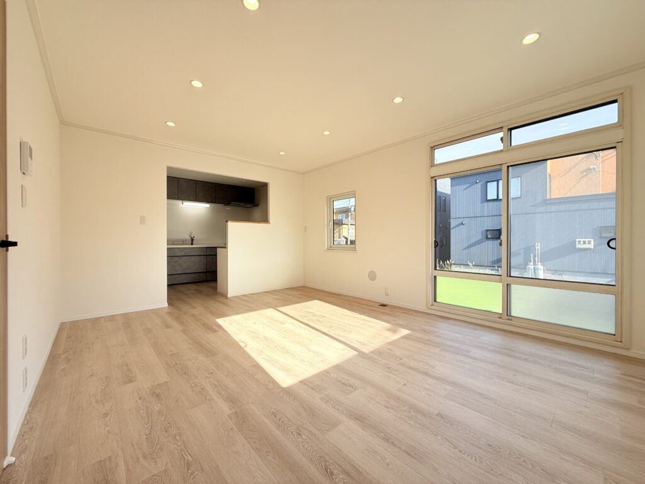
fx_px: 261
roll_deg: +0.1
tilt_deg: +0.6
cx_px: 322
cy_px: 242
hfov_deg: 102.1
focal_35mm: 14
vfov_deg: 85.7
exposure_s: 1/323
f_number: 2.2
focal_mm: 2.22
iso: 64
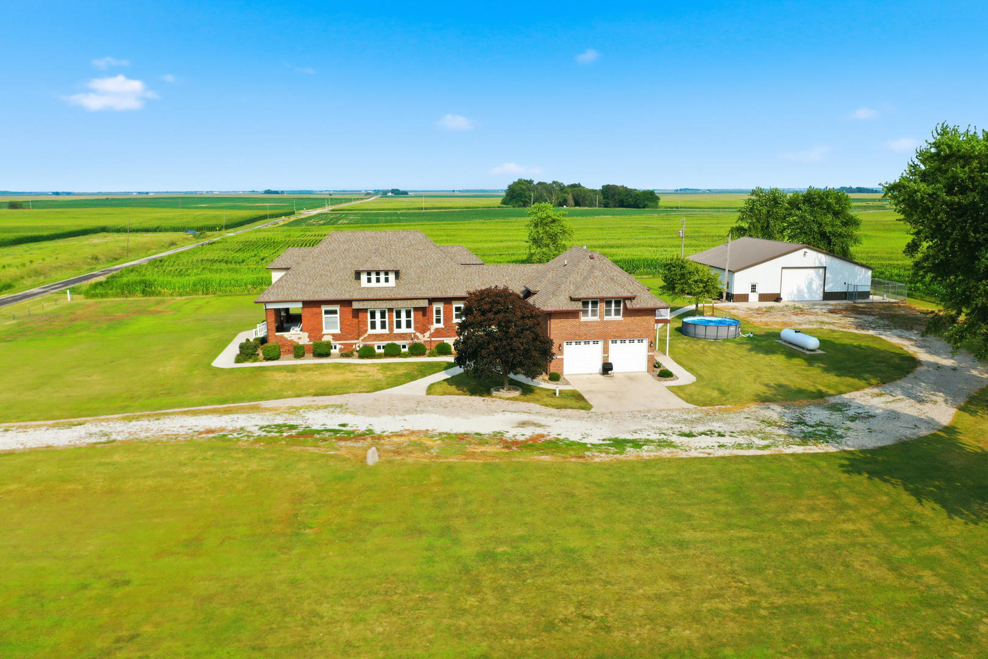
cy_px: 330
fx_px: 768
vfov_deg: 46.4
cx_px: 494
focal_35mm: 28
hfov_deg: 65.5
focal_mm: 10.3
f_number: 3.2
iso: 100
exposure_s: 1/1000
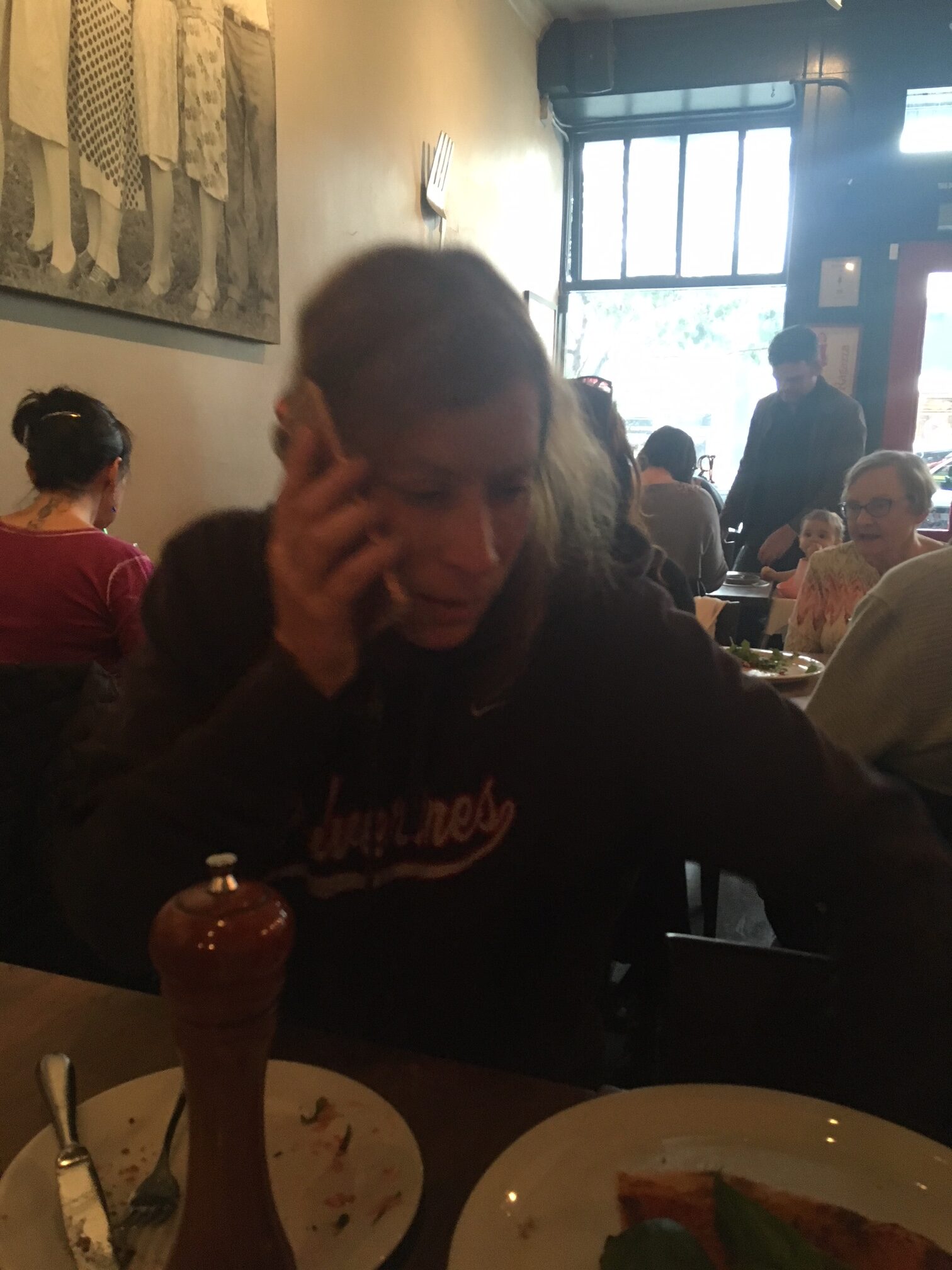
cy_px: 635
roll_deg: -0.7
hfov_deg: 48.2
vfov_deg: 61.7
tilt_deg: -10.4
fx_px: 1063
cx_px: 476
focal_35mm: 29
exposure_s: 1/17
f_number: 2.2
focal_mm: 4.15
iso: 200
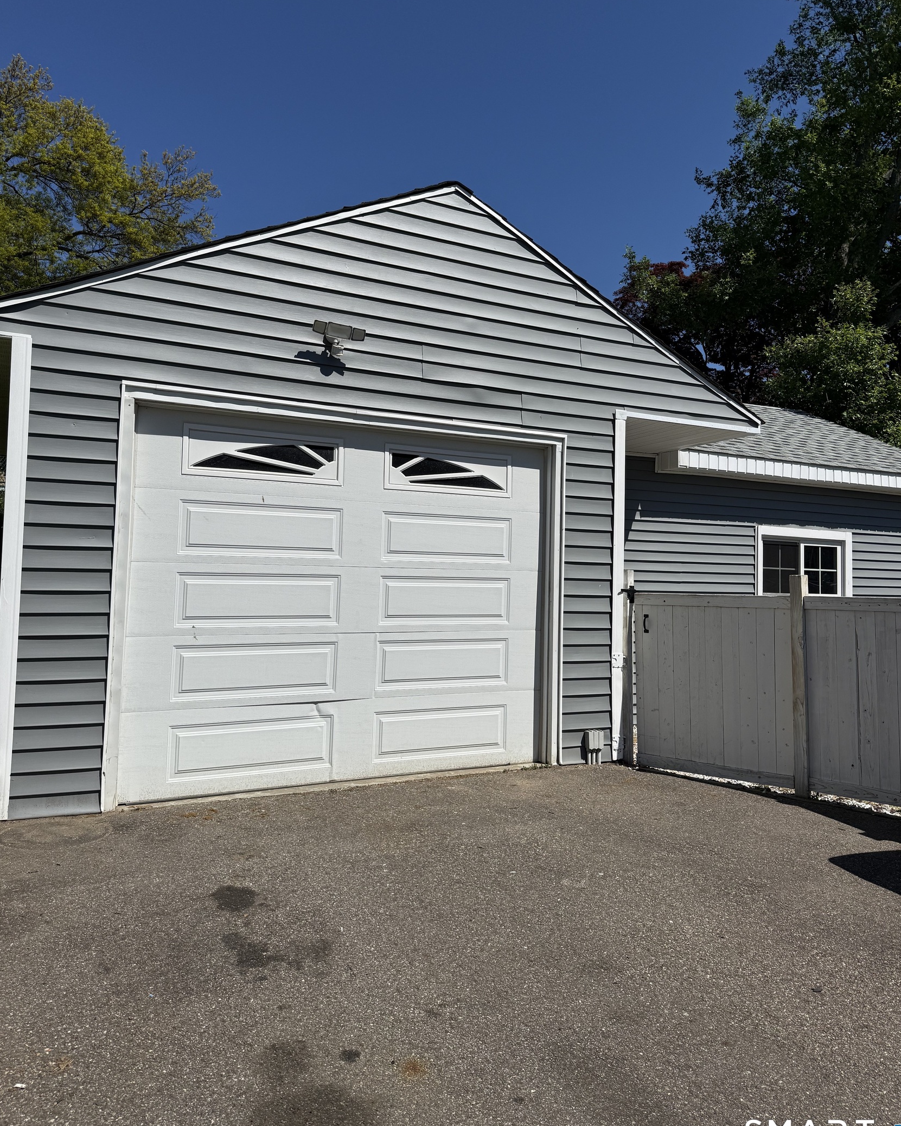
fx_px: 867
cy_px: 530
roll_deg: -2.0
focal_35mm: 26
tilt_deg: +3.7
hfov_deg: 54.9
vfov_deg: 66.0
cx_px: 465
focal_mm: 6.76
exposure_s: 1/10309
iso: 80
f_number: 1.78
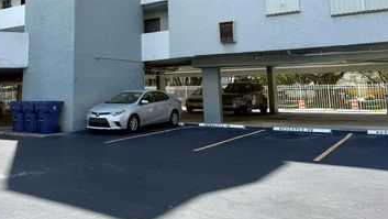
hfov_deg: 53.2
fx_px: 381
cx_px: 140
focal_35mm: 37
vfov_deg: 30.8
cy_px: 28
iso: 80
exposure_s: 1/2053
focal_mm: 6.76
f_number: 1.78
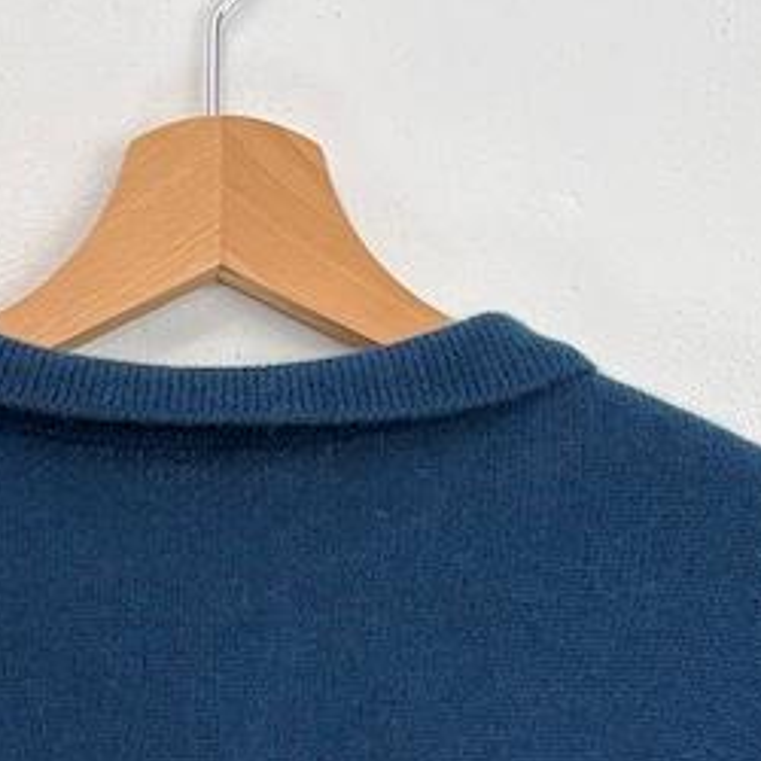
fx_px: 2238
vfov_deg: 16.7
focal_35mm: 90
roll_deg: +0.0
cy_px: 1289
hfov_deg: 19.2
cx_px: 216
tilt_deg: -8.3
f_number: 1.6
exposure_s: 1/100
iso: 80
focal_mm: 5.96
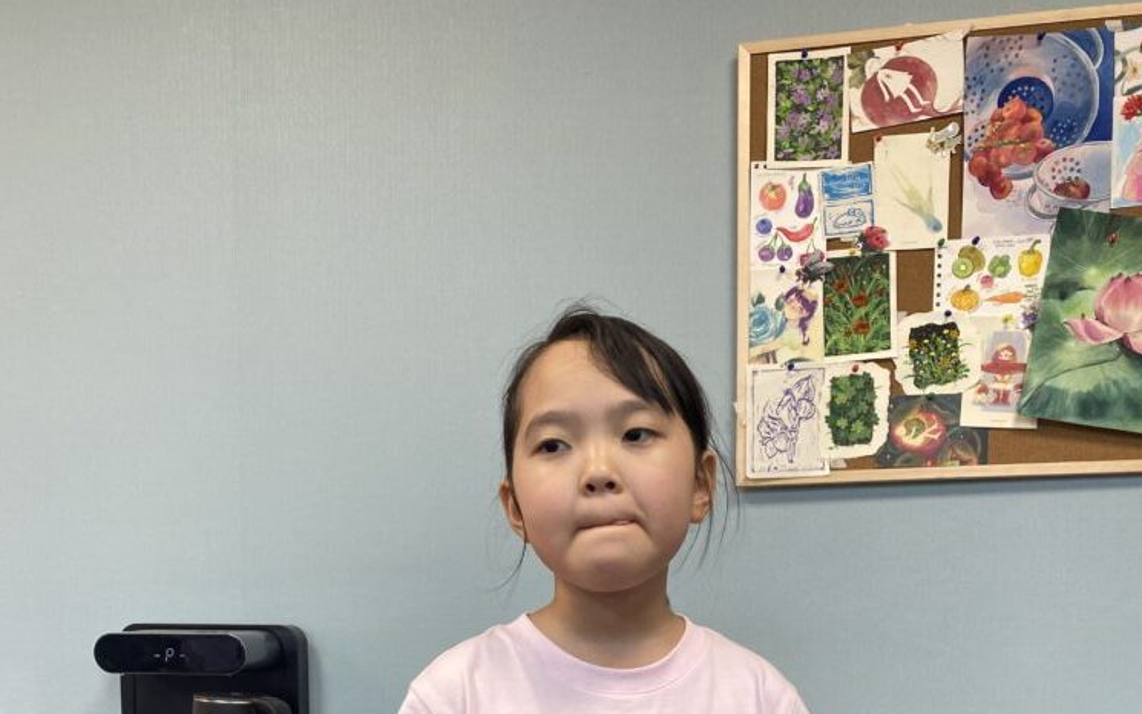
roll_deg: +1.0
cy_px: 732
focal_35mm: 37
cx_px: 572
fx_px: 1152
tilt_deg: -5.4
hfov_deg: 52.7
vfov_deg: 31.5
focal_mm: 4.25
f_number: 1.8
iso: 80
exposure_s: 1/100
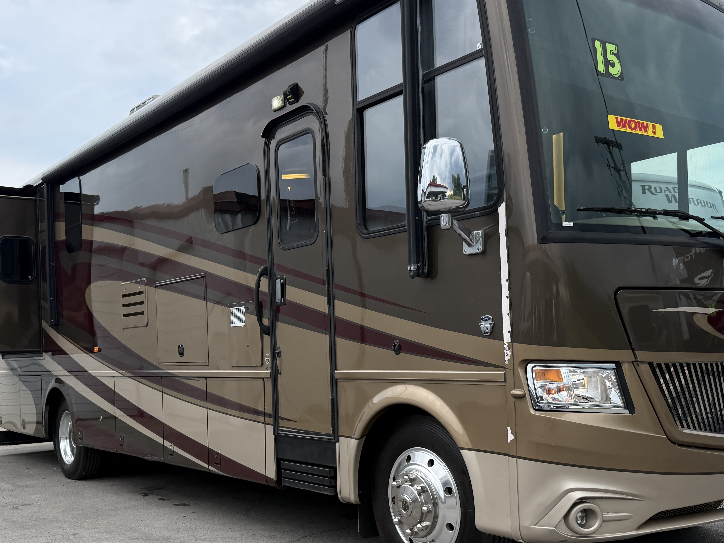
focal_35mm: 38
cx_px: 383
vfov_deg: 37.5
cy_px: 340
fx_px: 795
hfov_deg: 49.0
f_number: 1.78
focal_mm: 6.76
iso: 100
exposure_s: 1/1192
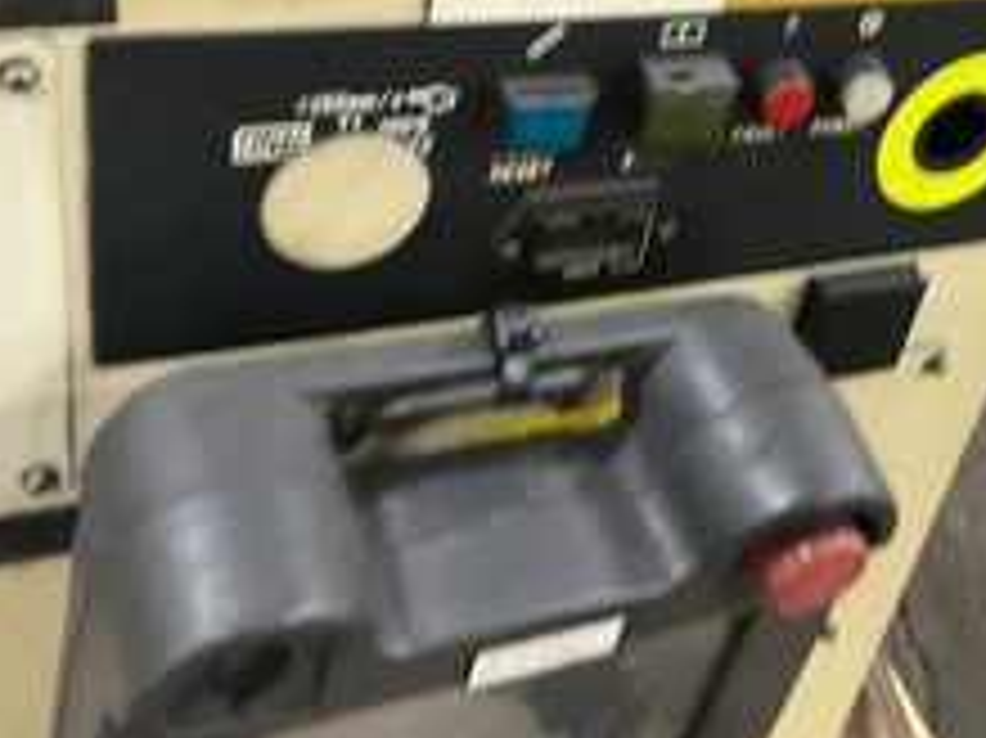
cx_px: 707
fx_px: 1509
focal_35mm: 53
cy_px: 158
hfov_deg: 35.6
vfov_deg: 27.0
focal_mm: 3
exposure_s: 1/30
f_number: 1.8
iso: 250
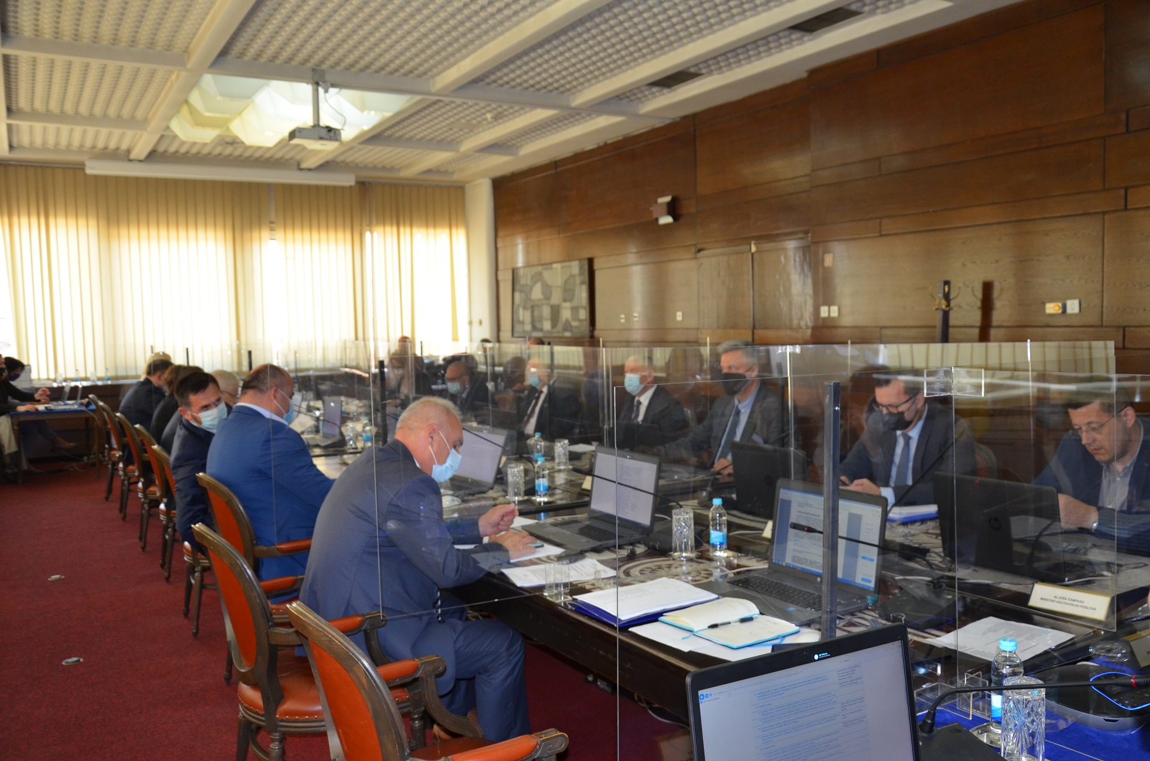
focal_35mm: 32
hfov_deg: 59.6
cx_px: 575
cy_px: 380
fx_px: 1004
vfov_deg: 41.5
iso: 640
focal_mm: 21
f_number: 3.8
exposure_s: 1/60
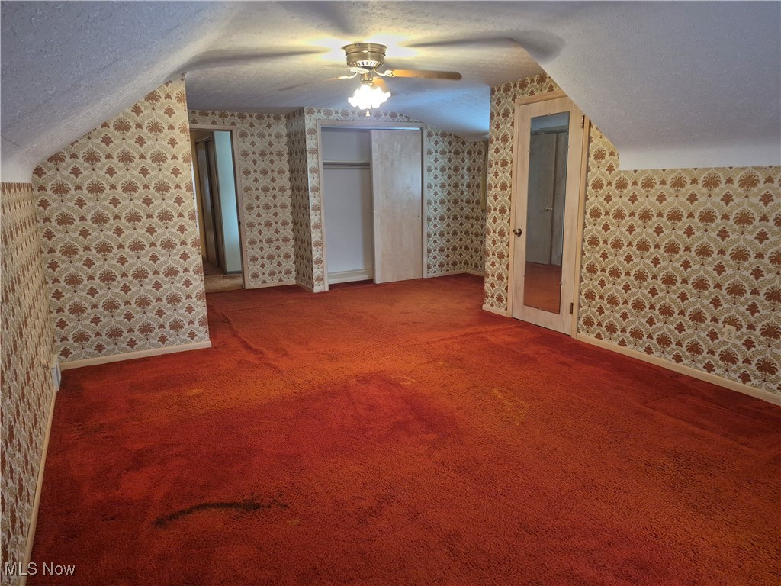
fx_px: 519
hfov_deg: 73.9
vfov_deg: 58.9
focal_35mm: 23
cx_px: 390
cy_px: 293
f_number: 1.8
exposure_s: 1/60
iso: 800
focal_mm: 5.4
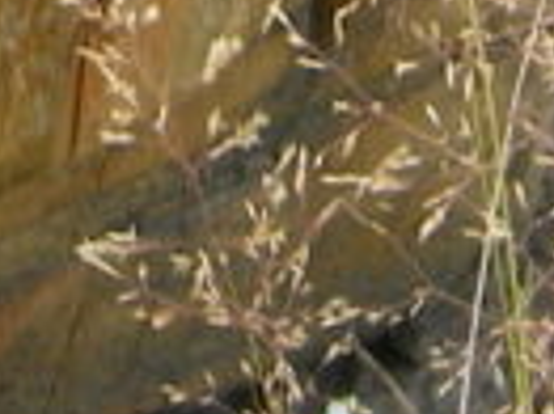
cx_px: -372
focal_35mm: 493
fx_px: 7883
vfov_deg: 2.9
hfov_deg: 4.0
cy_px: -980
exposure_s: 1/125
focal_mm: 10.5
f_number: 3.7
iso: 64
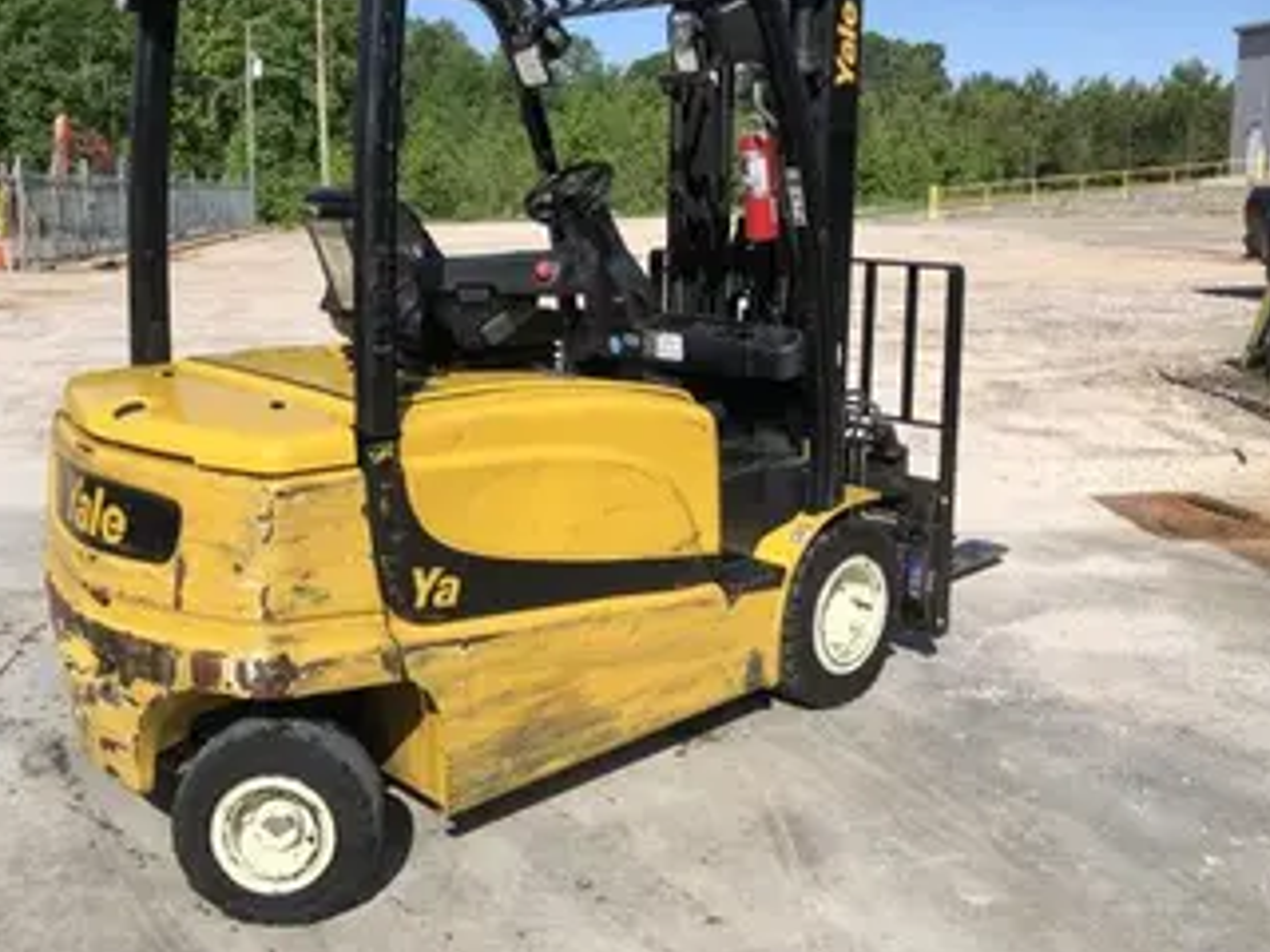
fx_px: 1284
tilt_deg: -8.7
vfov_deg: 40.5
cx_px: 548
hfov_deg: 52.5
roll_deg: +0.8
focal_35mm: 35
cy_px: 385
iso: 20
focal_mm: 4
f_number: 1.8
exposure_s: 1/2404
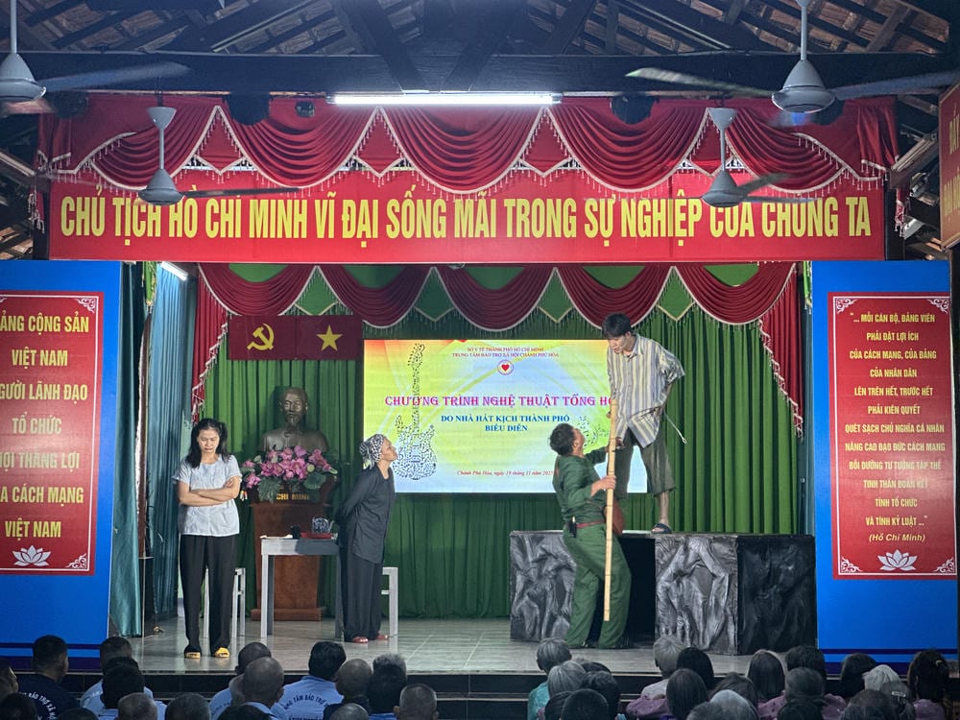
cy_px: 360
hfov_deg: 25.3
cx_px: 480
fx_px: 2135
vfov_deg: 19.1
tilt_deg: +4.6
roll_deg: -0.5
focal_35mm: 77
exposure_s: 1/50
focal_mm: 9
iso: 125
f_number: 2.8
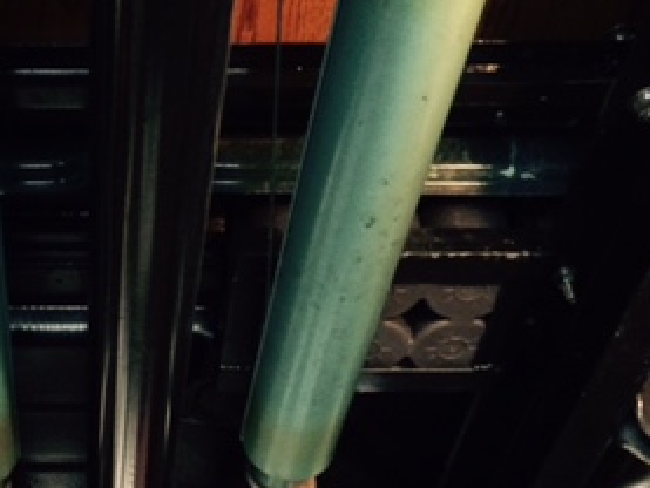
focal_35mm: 67
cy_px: 472
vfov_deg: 21.3
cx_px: 75
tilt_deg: +33.1
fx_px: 1259
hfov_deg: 28.0
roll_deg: -1.3
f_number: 2.2
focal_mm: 4.15
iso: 400
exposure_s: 1/15
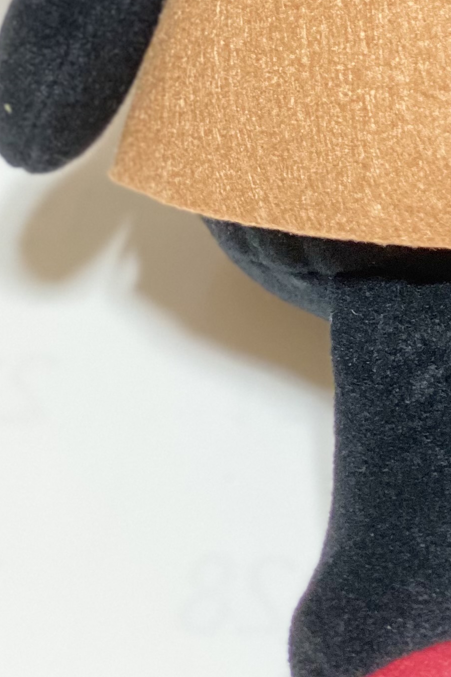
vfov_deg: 12.5
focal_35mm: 160
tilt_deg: -30.8
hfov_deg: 8.5
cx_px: 554
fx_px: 3006
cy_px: -197
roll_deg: +3.0
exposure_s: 1/33
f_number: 2
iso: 160
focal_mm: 6
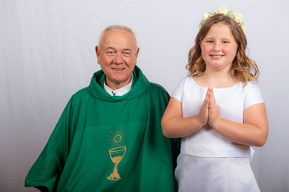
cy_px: 96
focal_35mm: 58
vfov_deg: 23.4
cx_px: 144
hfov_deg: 34.5
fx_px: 465
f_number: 8
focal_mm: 58
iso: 320
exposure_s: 1/200
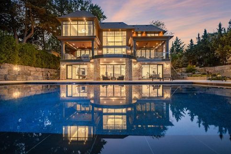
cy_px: 80
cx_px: 116
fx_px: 96
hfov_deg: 100.4
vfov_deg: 77.4
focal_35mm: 15
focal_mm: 7
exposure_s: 1/250
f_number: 4
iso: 3200
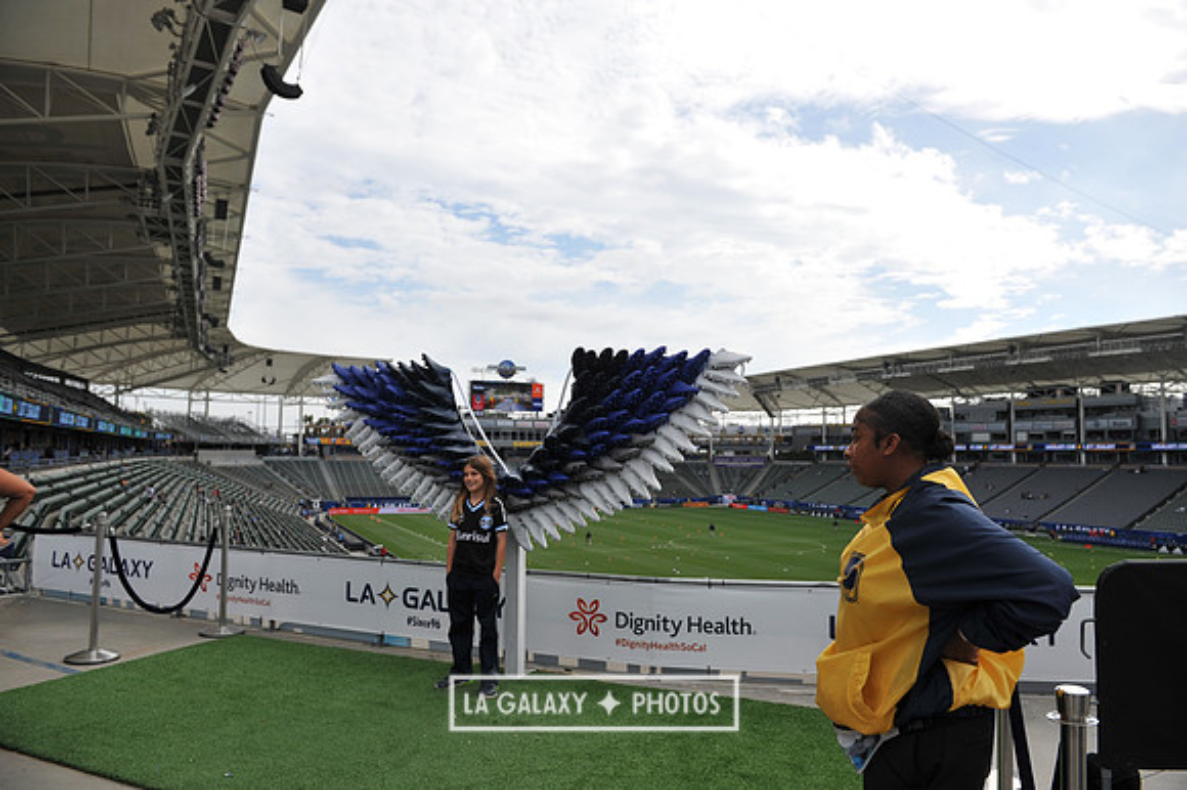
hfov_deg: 73.8
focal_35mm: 24
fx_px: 791
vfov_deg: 53.1
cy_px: 395
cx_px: 594
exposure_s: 1/1600
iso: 200
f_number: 5
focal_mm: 24
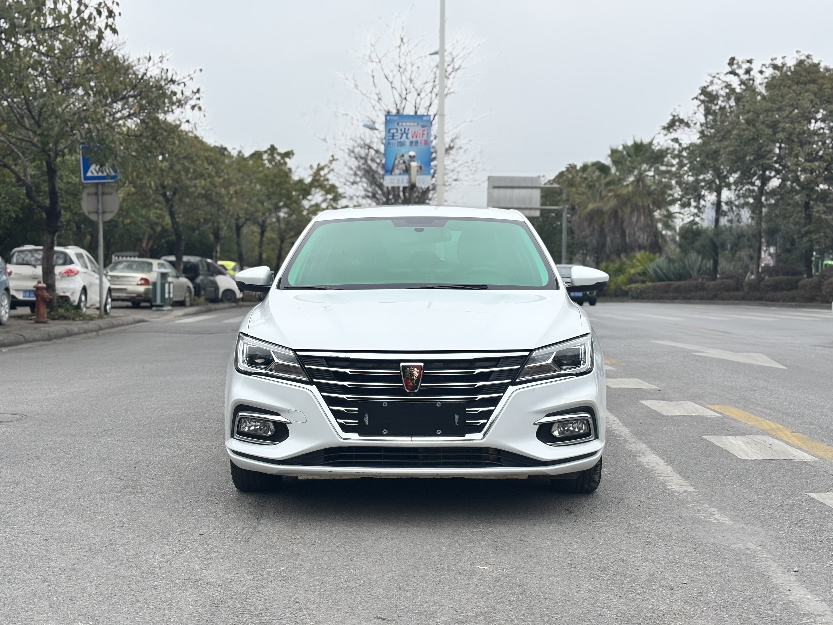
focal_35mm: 52
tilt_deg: -2.1
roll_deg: -0.7
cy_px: 312
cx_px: 416
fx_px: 1251
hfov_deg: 36.8
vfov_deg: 28.0
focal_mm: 5.96
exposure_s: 1/2105
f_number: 1.6
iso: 40
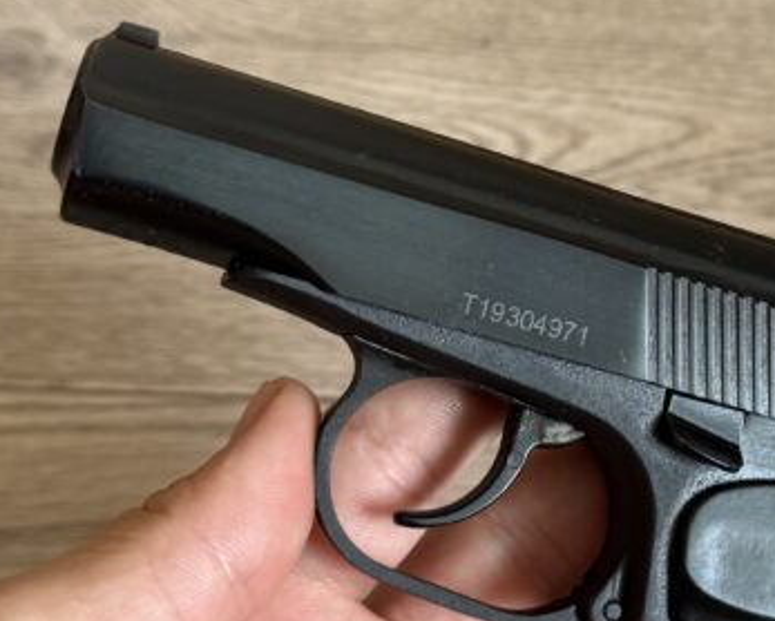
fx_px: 1239
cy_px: 228
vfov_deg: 28.0
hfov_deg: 33.7
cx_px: 623
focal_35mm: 54
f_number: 1.78
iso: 250
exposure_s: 1/60
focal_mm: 6.76
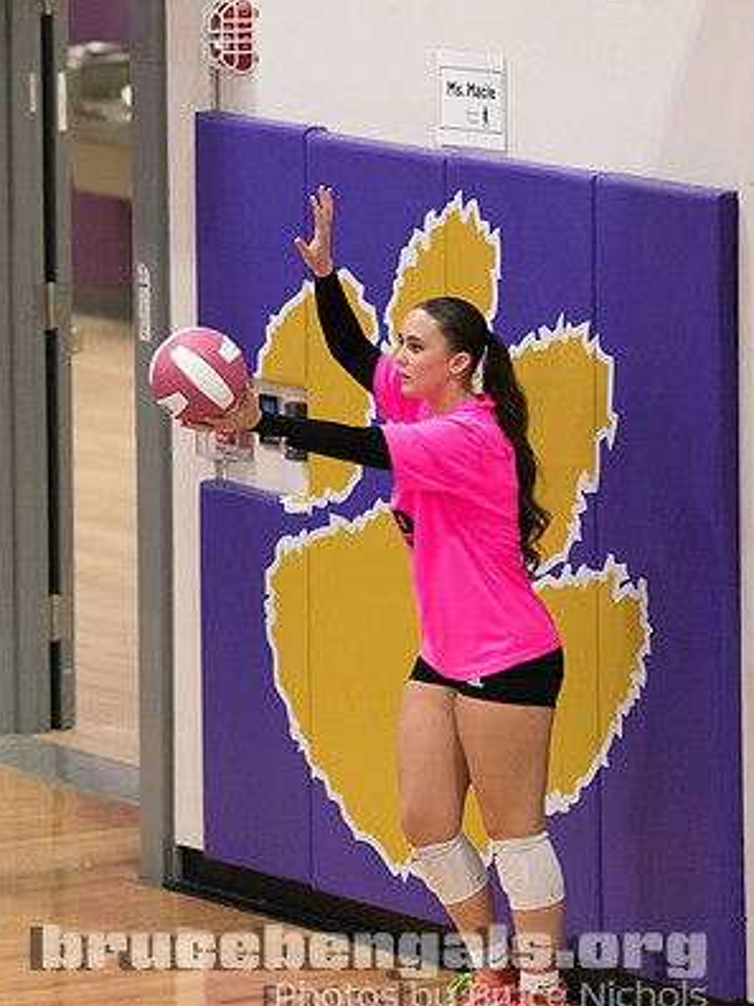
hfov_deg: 4.3
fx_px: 9991
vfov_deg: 5.8
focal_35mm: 344
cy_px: 400
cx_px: 409
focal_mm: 165
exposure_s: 1/1000
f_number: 2.8
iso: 4000
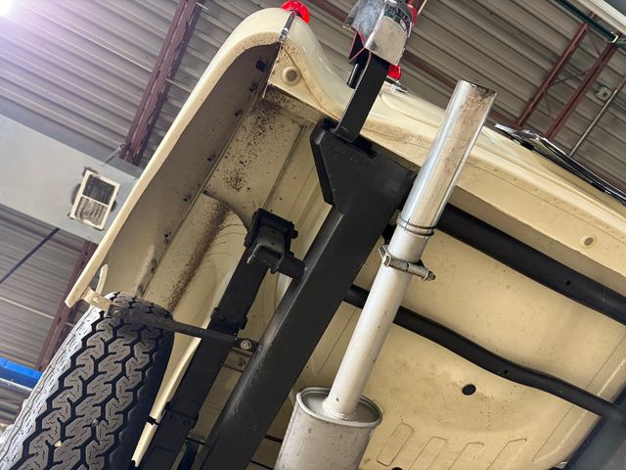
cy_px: 235
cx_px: 313
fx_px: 470
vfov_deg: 53.1
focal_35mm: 26
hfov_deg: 67.3
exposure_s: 1/60
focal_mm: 5.96
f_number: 1.6
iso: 250
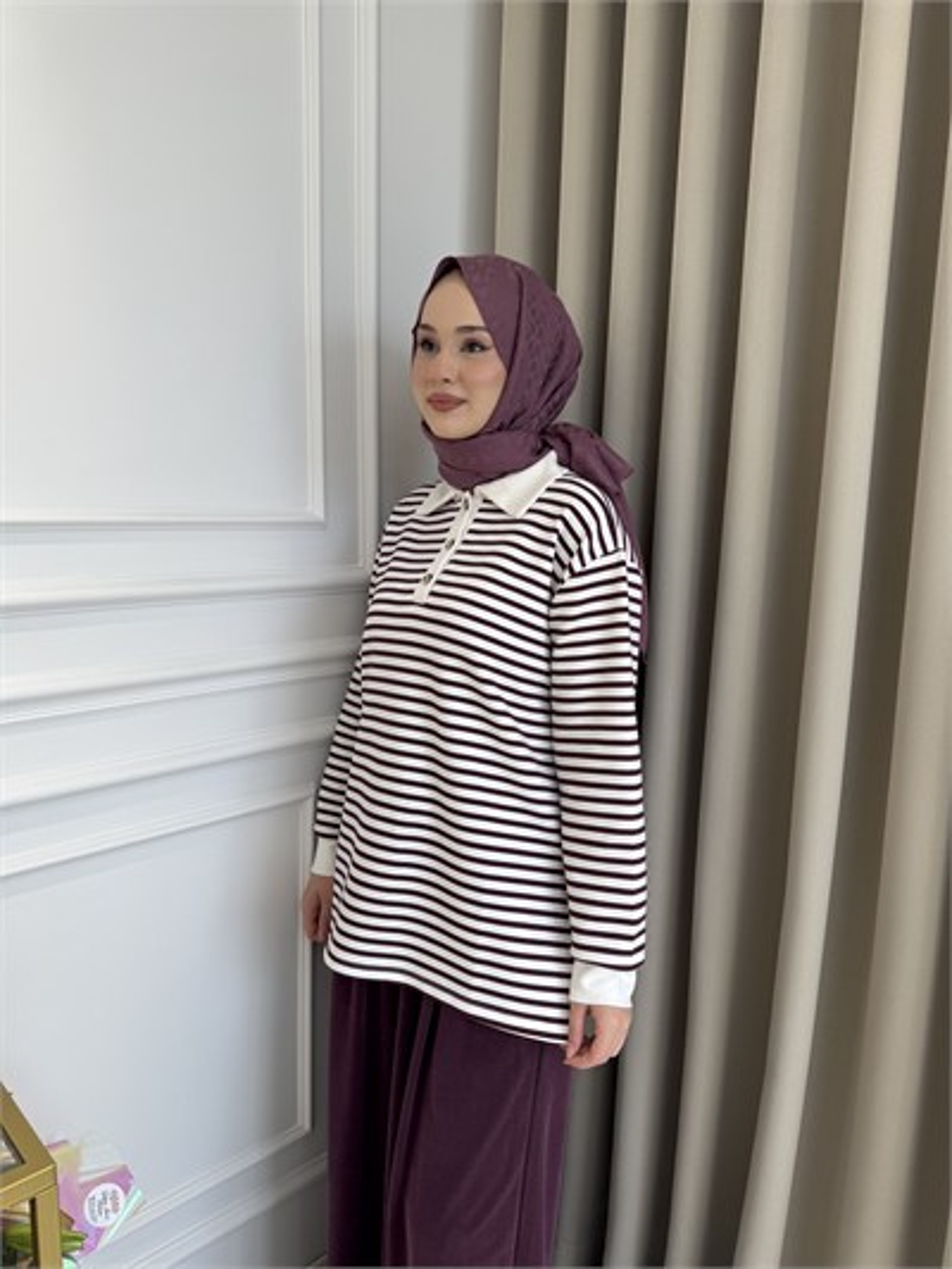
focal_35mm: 24
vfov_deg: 71.6
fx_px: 880
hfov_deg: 56.8
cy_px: 634
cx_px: 476
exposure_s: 1/121
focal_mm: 6.76
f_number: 1.78
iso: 64
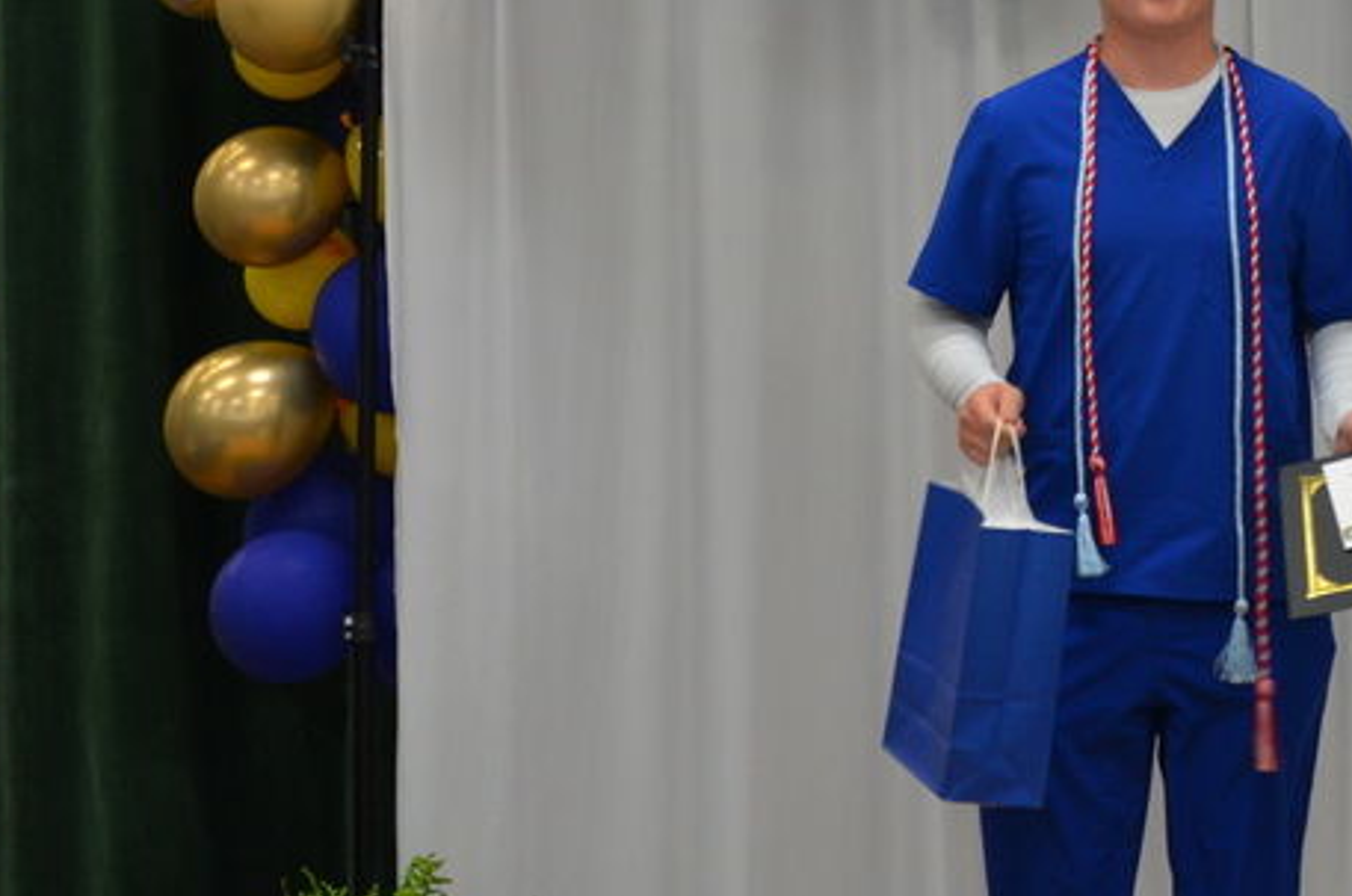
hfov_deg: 6.1
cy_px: 77
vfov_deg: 4.1
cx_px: 1334
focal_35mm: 336
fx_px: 12596
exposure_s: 1/30
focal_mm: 100
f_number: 5.6
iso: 900
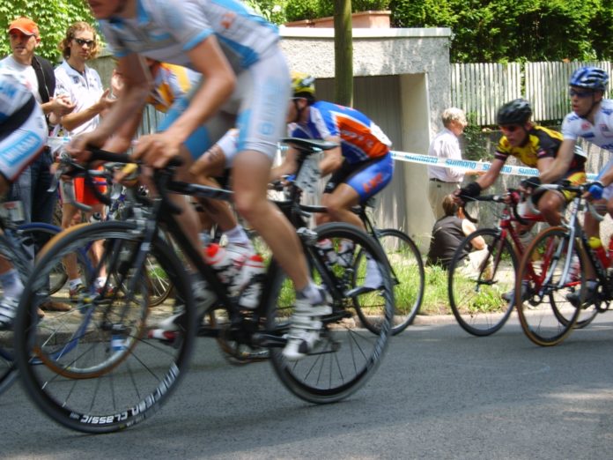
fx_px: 1275
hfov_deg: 27.0
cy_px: 230
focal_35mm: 72
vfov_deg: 20.4
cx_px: 306
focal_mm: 15
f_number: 4.1
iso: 50
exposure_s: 1/125
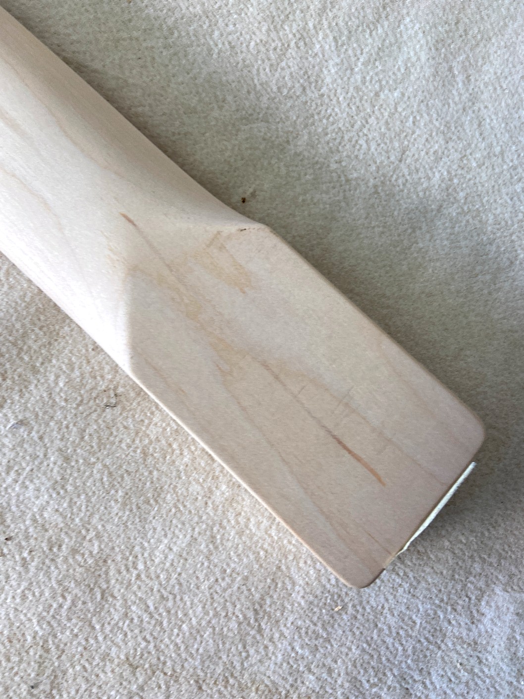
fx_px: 525
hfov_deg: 53.1
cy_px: 350
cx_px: 262
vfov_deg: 67.3
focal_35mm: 26
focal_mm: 4.25
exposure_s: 1/120
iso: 80
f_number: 1.8
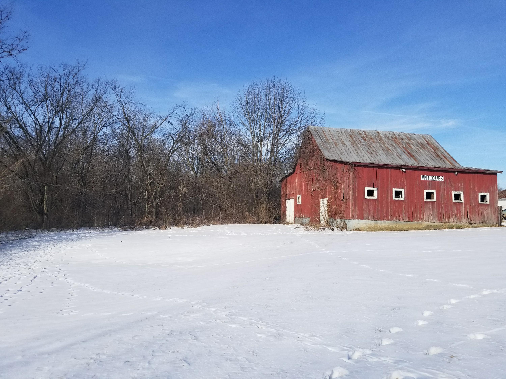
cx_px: 253
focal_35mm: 26
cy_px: 190
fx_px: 380
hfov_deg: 67.3
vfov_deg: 53.1
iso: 50
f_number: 1.7
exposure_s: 1/3648
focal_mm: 4.25
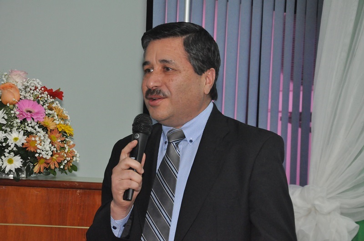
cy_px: 120
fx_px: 1000
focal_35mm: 99
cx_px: 182
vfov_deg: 13.8
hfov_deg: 20.6
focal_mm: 66
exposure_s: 1/60
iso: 2500
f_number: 8
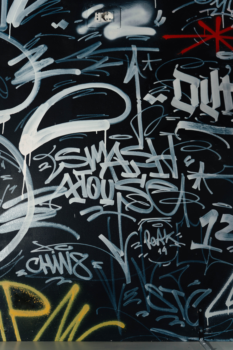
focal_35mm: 35
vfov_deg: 54.4
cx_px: 116
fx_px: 340
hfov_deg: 37.9
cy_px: 175
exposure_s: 1/125
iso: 100
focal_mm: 35
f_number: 2
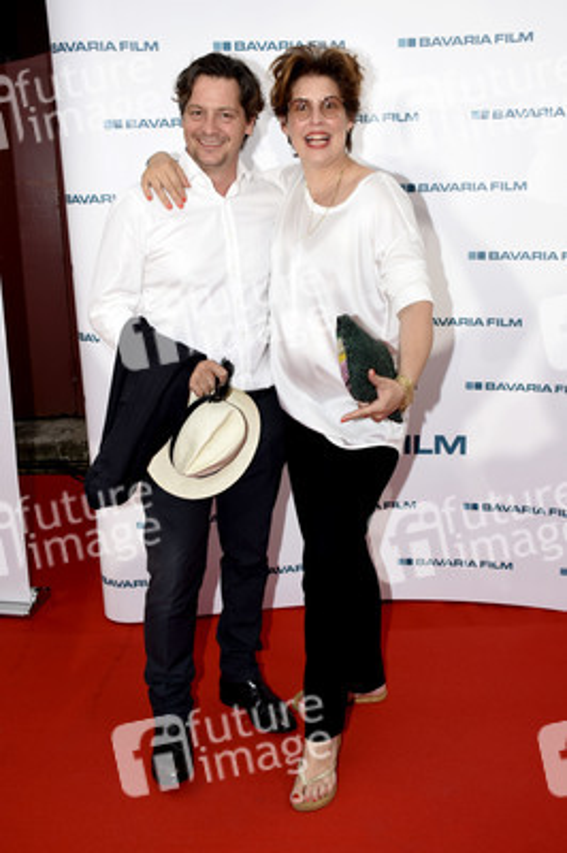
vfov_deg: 53.2
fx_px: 852
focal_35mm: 36
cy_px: 426
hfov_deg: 36.8
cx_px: 284
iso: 320
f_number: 5.6
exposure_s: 1/160
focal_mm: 24
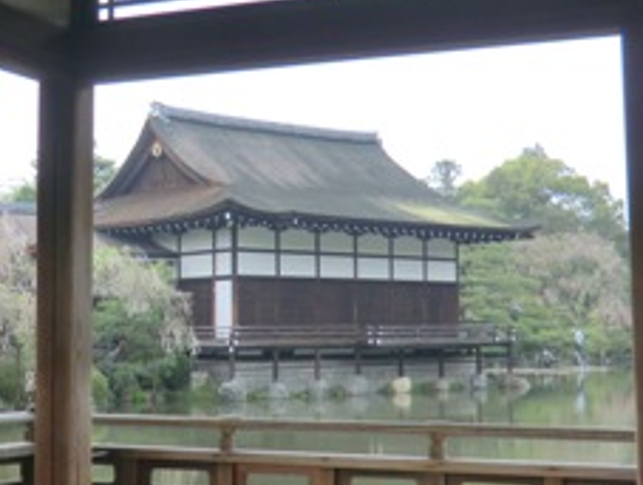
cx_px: 161
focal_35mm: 67
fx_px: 1247
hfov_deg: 28.5
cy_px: 187
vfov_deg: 21.9
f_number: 3.6
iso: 64
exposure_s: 1/160
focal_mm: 6.1
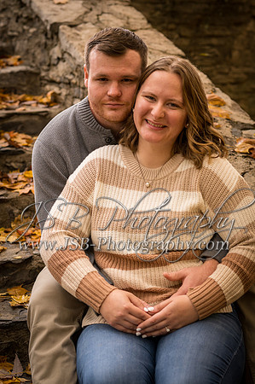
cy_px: 192
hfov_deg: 16.0
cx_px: 128
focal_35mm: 85
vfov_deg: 23.9
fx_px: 905
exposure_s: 1/250
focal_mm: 85
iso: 400
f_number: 4
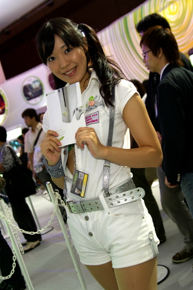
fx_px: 338
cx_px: 96
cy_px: 145
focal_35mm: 42
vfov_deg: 46.4
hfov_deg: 31.8
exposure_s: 1/50
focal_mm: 28
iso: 250
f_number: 2.8
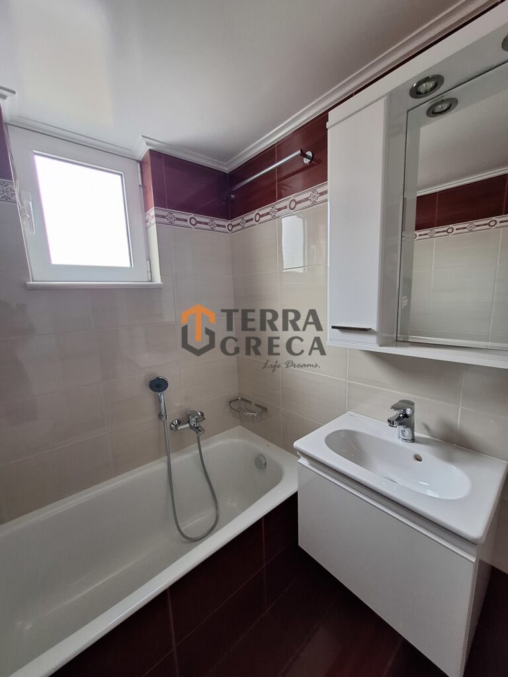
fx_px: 254
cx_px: 254
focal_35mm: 13
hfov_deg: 89.9
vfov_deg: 106.2
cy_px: 338
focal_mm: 1.74
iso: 125
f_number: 2.2
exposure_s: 1/40
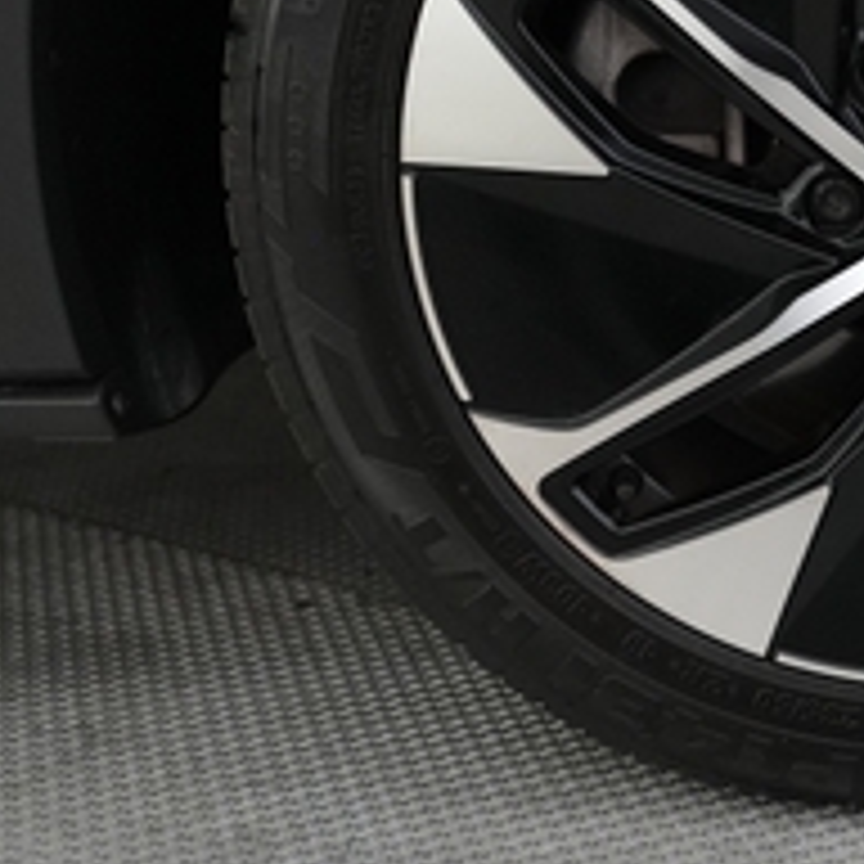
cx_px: 950
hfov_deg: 23.8
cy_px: 176
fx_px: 1920
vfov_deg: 24.9
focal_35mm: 68
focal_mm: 24
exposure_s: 1/160
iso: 5000
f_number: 2.8
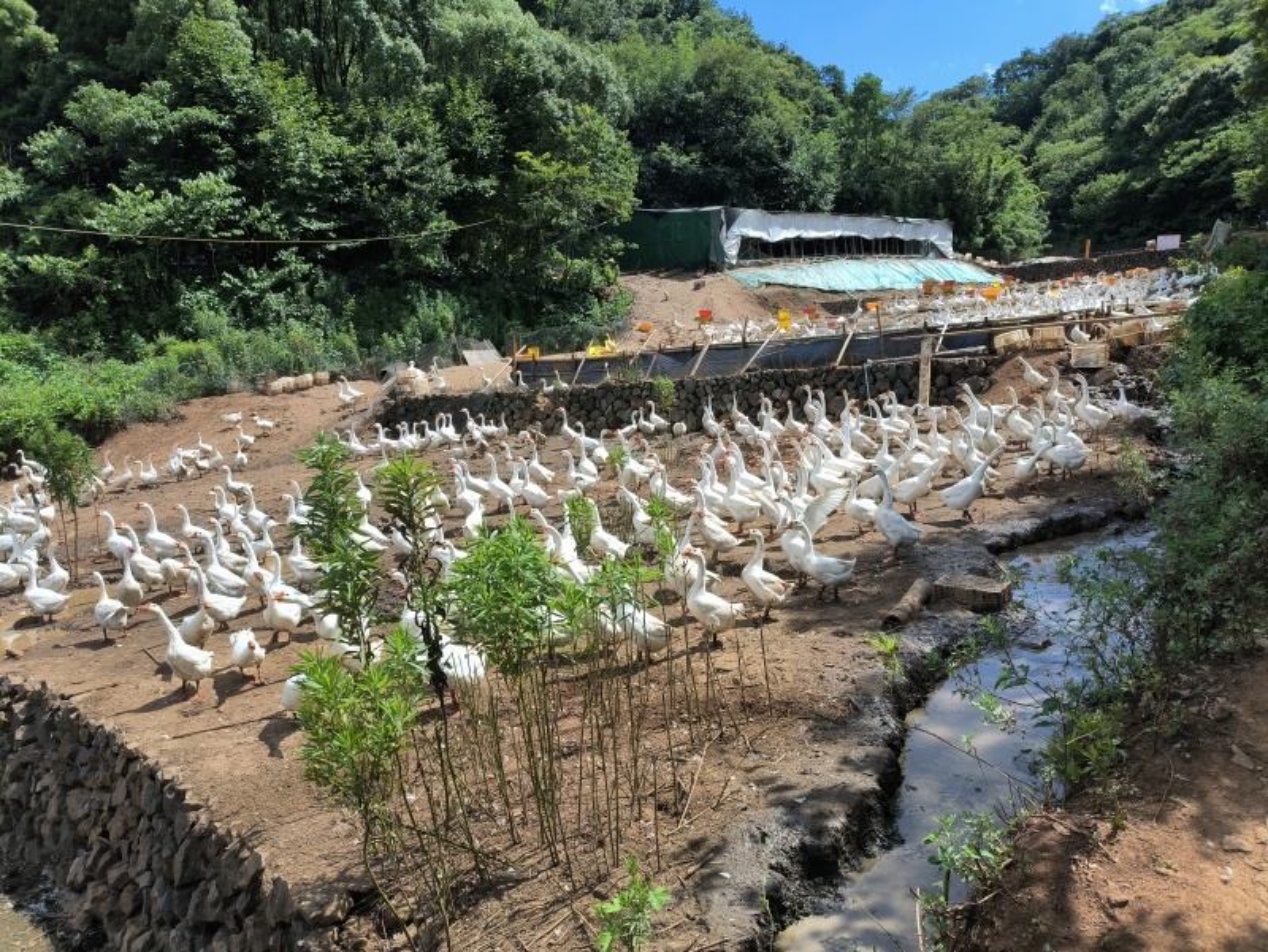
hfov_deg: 73.9
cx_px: 634
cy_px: 476
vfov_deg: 58.9
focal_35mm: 23
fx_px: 843
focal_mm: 4.69
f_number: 1.79
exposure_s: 1/821
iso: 51
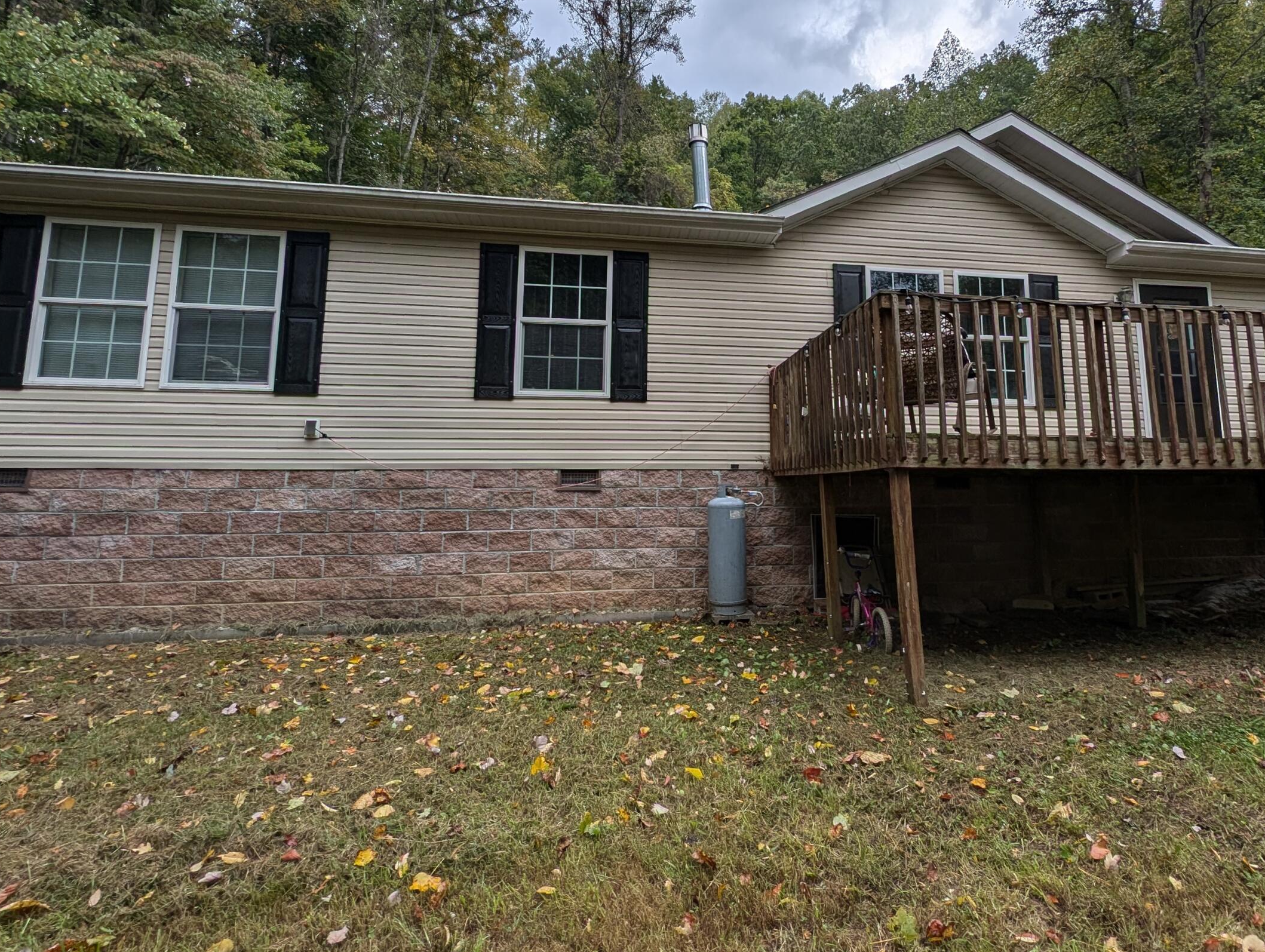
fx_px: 622
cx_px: 725
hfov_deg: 90.3
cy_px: 407
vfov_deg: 74.4
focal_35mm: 17
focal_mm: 2.23
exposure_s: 1/686
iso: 39
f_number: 1.95
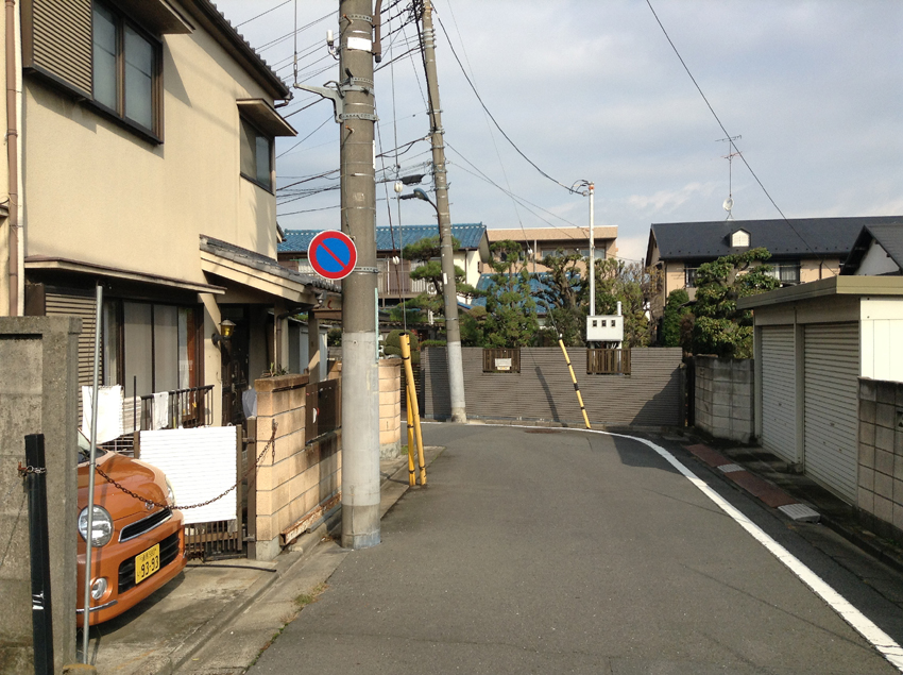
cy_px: 338
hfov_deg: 55.4
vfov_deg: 42.8
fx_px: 860
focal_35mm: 33
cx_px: 452
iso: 32
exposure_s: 1/891
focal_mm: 3.3
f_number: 2.4
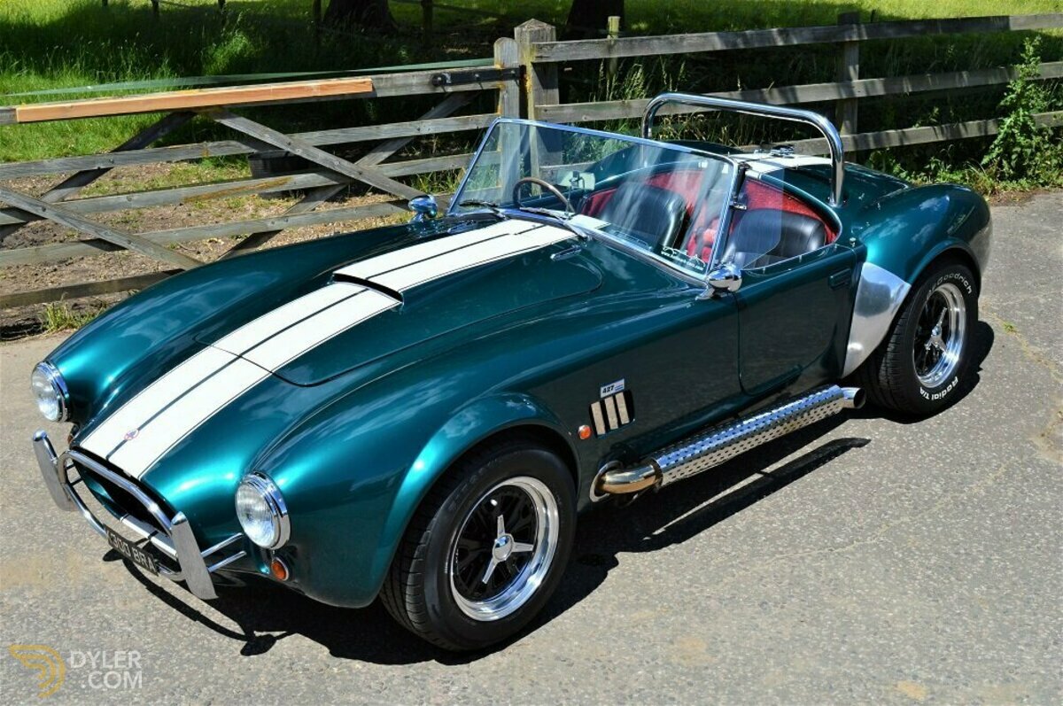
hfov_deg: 45.0
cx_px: 532
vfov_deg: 30.8
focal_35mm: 44
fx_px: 1283
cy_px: 353
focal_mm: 29
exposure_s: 1/500
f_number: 11
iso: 250
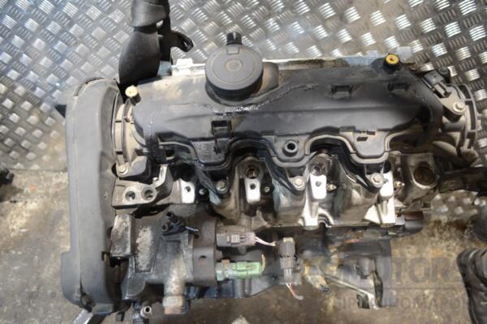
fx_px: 365
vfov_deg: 47.9
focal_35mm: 27
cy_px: 162
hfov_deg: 67.4
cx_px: 244
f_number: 3.5
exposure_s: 1/30
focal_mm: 18
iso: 1400
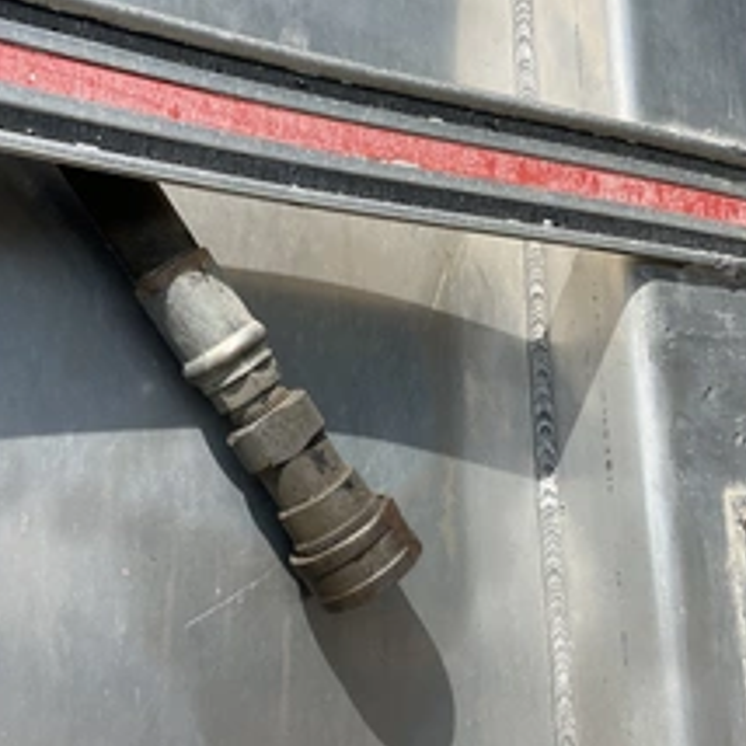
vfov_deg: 35.4
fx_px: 1170
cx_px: 324
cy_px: 380
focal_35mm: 48
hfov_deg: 35.3
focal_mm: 3
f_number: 1.8
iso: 25
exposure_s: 1/1490
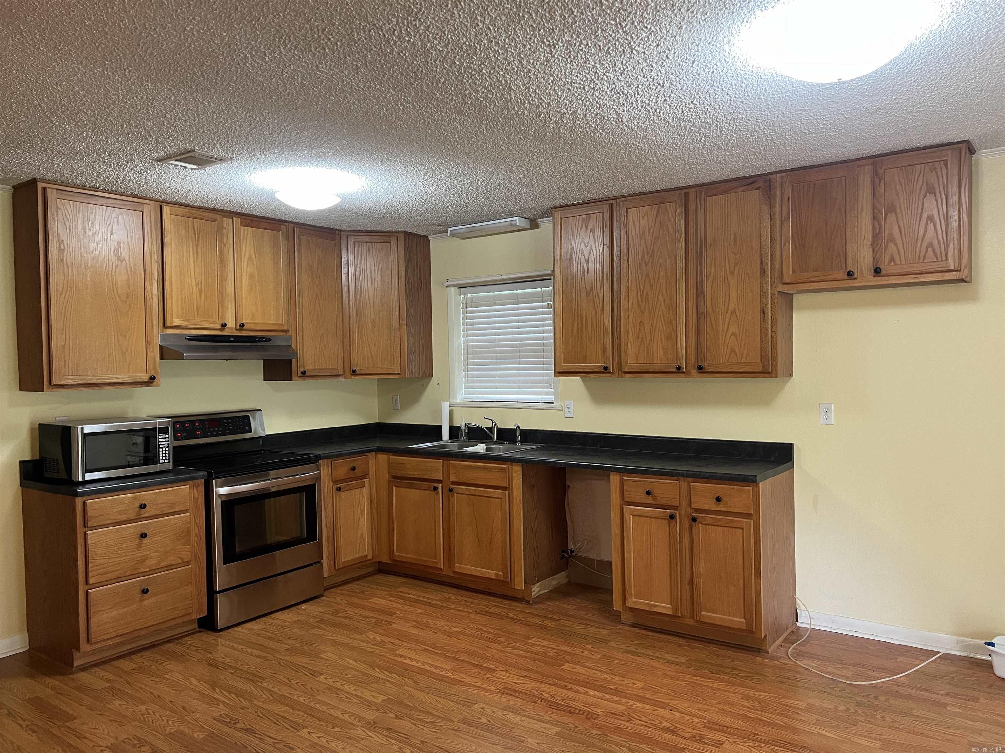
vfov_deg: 53.1
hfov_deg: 67.3
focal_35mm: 26
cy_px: 376
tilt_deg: -2.2
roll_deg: +1.5
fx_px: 755
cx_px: 502
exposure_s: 1/60
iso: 160
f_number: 1.5
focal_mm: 5.7
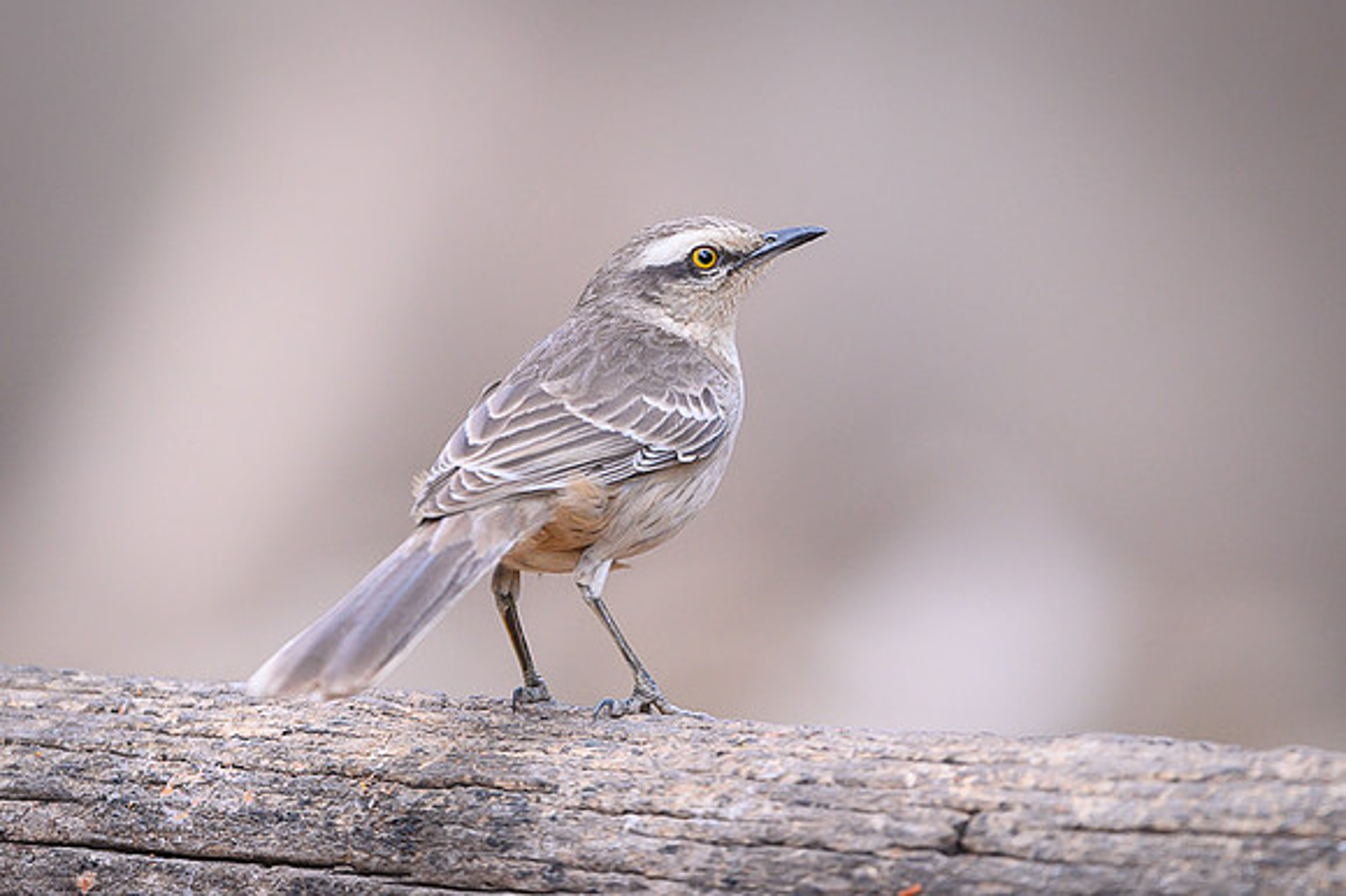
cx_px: 652
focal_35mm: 814
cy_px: 218
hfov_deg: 2.5
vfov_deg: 1.7
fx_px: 30421
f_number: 4
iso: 2000
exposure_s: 1/400
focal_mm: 500
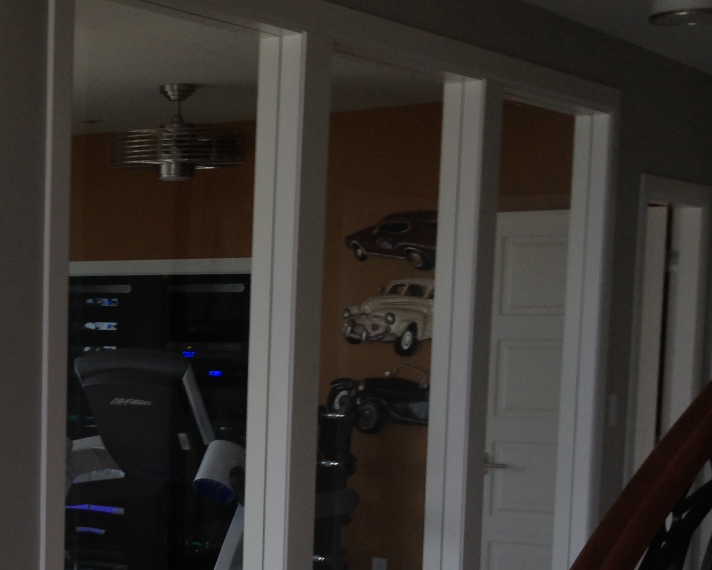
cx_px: -116
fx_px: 1602
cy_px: 479
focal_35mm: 76
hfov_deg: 23.2
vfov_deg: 19.9
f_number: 2.4
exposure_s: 1/30
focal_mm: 4.12
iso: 50
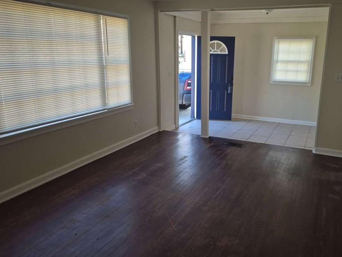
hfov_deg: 61.1
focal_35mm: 29
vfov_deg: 48.2
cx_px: 207
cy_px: 123
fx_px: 287
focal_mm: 5.4
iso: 40
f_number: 1.8
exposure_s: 1/60
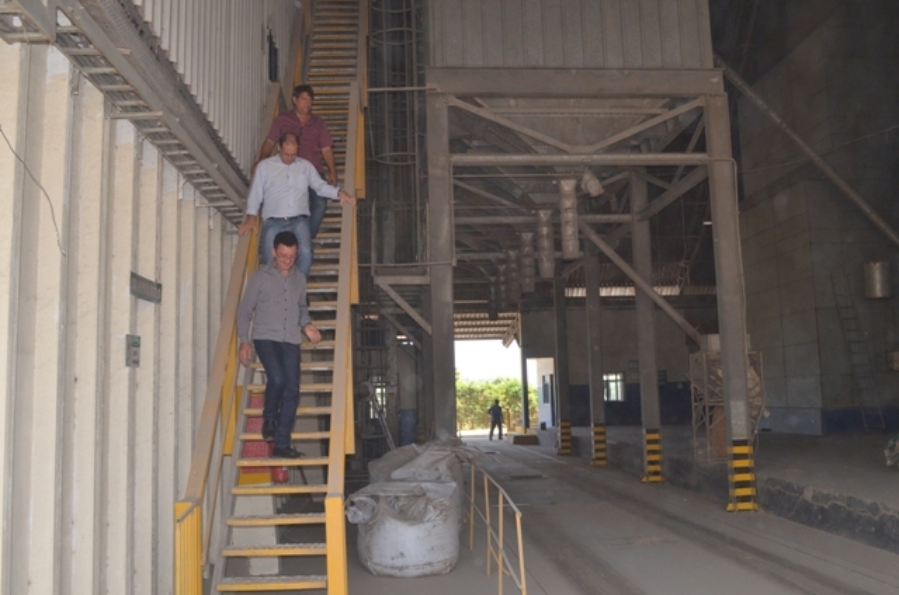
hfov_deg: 57.3
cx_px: 450
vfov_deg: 39.8
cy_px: 298
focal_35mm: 33
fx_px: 822
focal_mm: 22
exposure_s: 1/160
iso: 400
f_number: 8
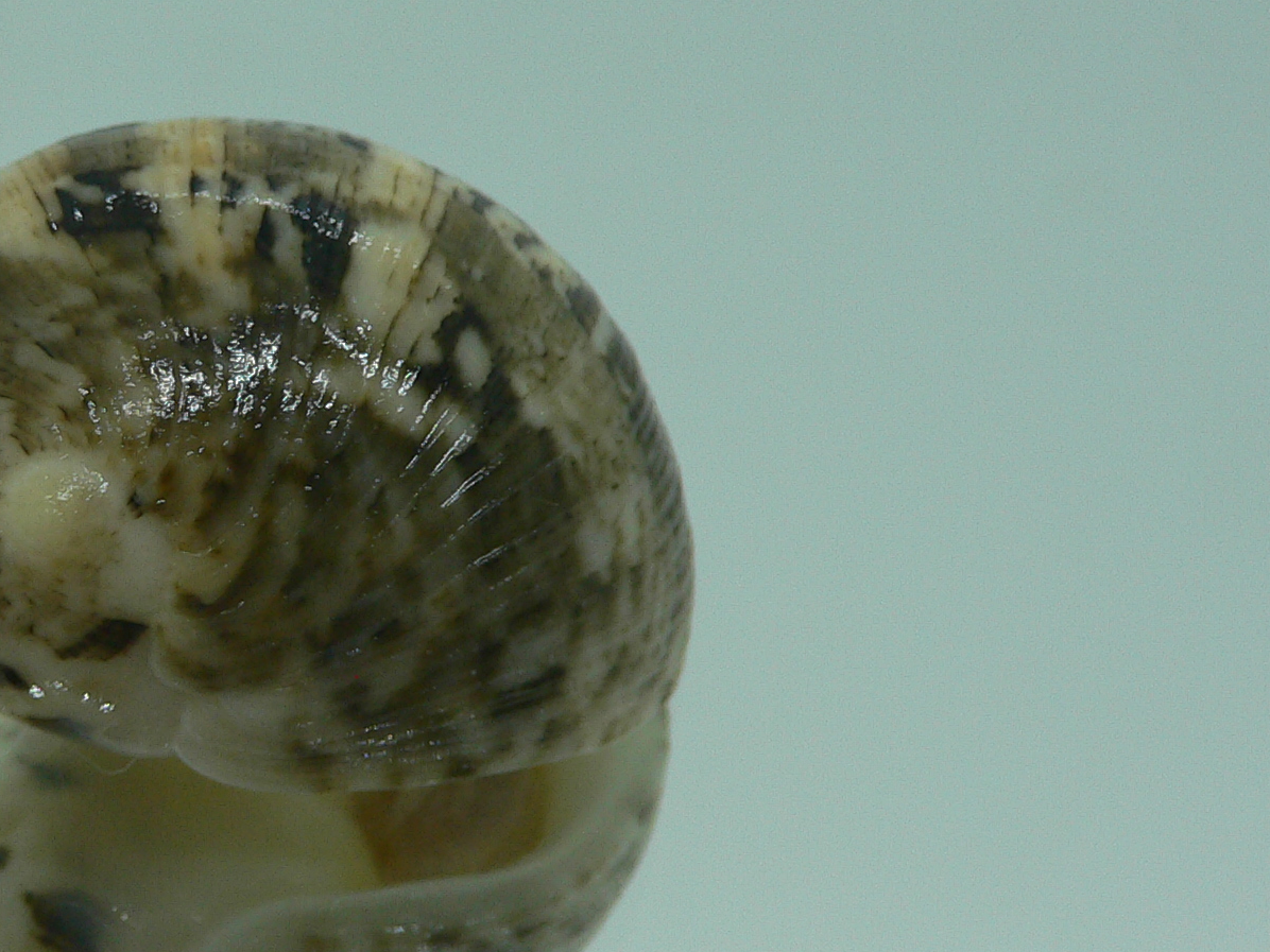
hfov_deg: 31.8
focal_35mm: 59
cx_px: 237
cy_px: 519
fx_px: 2165
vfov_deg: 24.8
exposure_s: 1/60
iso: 100
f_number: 2.8
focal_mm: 4.6
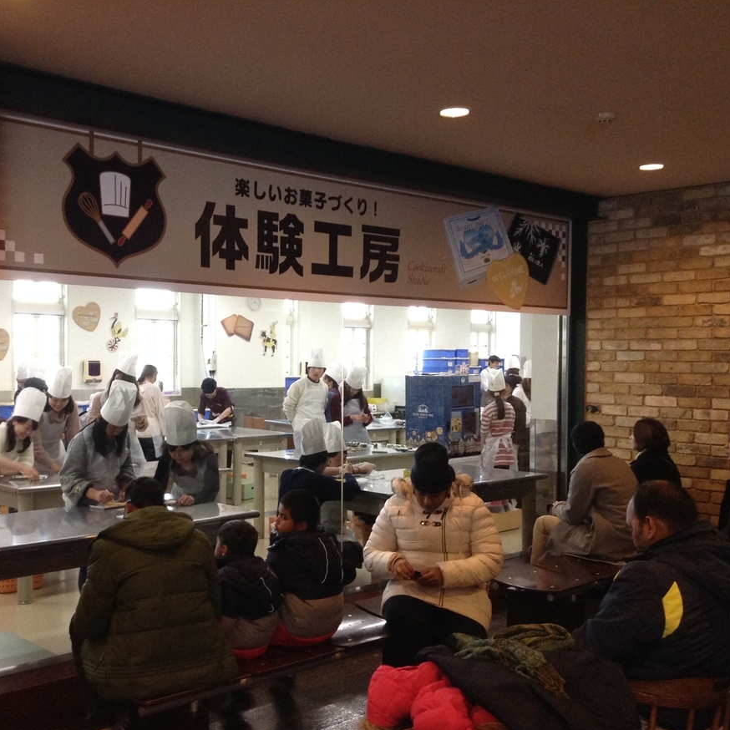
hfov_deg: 41.5
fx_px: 954
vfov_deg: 41.9
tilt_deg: -3.3
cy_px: 372
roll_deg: -0.3
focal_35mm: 40
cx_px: 271
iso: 125
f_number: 2.4
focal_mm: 3.3
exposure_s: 1/24
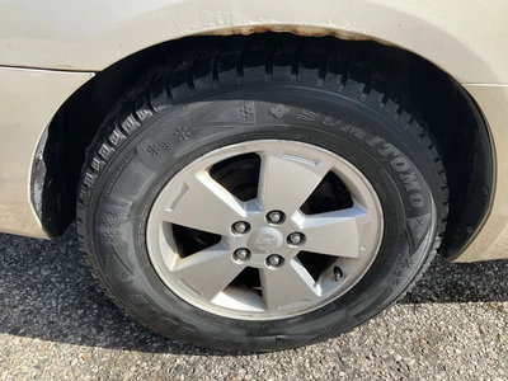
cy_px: 190
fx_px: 426
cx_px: 254
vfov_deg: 48.2
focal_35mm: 29
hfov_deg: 61.7
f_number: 1.8
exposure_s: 1/674
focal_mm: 3
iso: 25
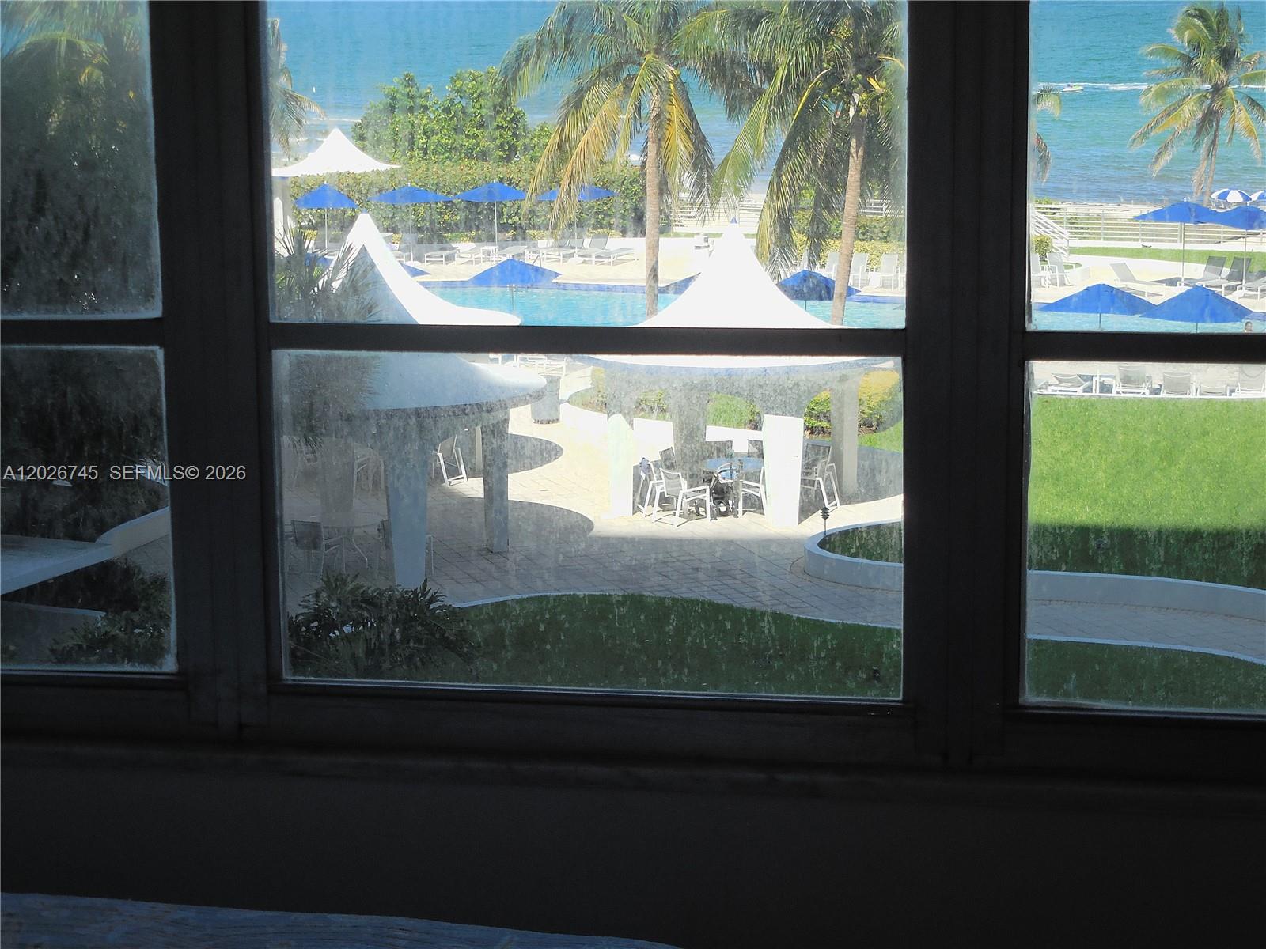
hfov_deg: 27.8
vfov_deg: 21.0
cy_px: 474
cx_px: 633
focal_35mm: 70
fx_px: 2560
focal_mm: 12.6
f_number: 4.7
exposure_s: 1/400
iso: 125
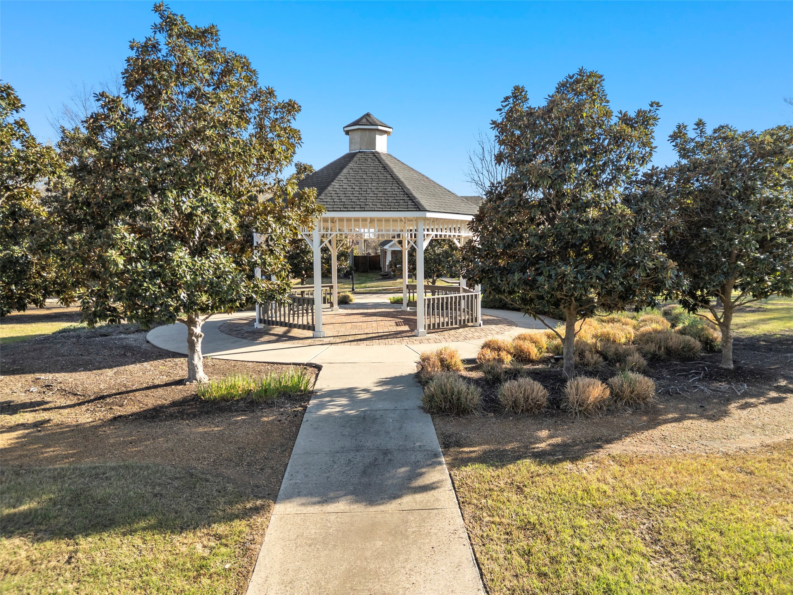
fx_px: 550
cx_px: 396
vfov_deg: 56.8
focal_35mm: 24
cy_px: 298
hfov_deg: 71.6
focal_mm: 6.72
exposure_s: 1/1000
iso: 100
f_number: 1.7
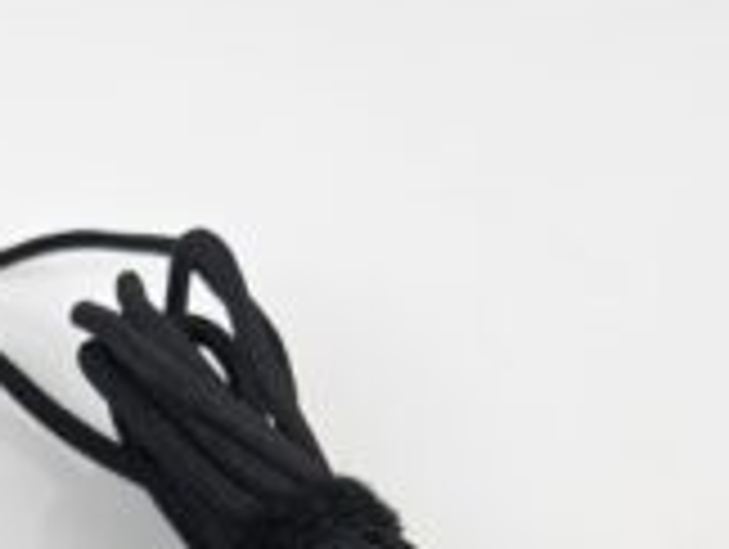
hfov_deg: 29.1
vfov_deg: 22.7
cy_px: 675
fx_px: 1244
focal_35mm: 59
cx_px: -99
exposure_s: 1/100
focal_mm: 5.4
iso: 40
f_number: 1.8
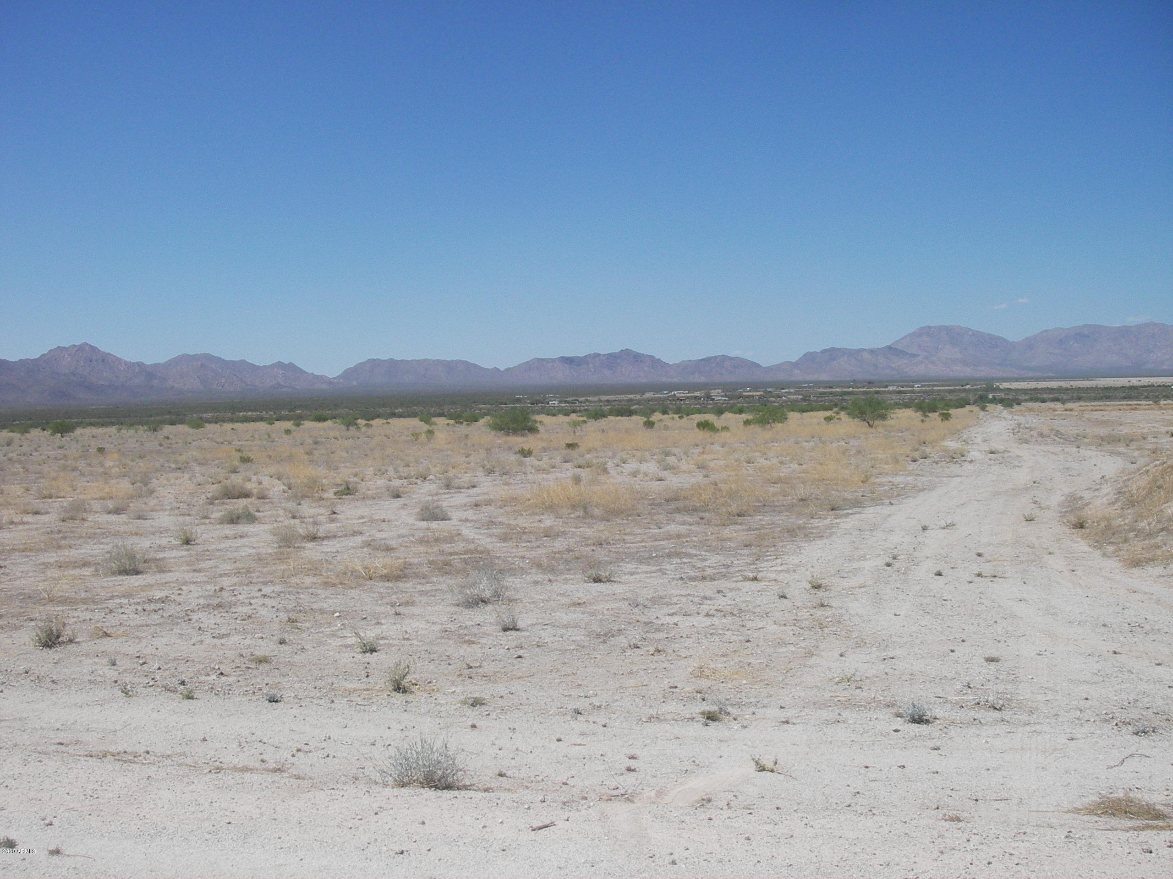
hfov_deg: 49.0
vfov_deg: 37.7
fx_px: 1288
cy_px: 440
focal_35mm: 38
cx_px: 586
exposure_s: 1/400
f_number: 6.6
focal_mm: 6.3
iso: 64
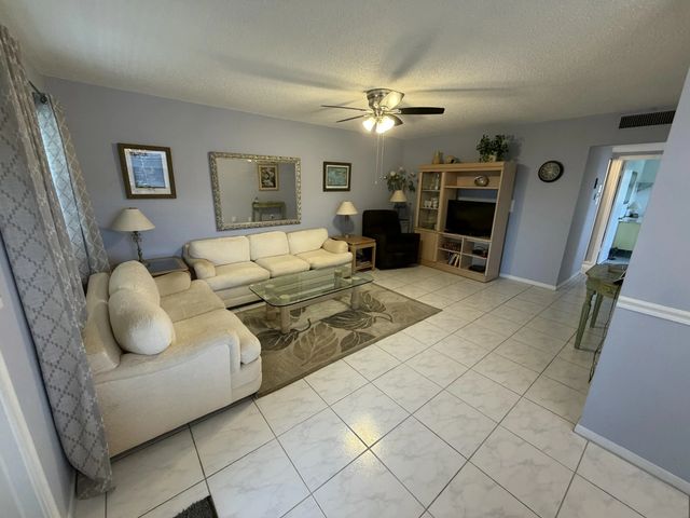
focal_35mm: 14
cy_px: 259
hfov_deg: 102.1
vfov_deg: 85.7
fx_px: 279
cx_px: 345
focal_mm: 2.22
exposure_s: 1/60
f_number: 2.2
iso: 320
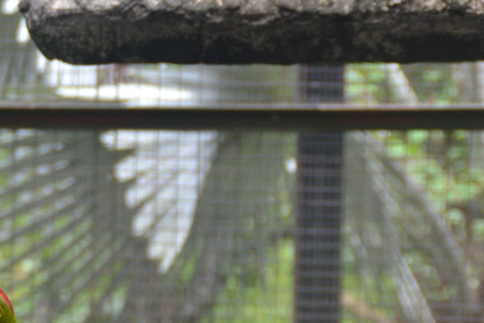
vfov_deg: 6.6
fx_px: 2770
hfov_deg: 9.9
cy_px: 366
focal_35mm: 206
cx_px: 67
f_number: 5
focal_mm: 56
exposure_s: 1/125
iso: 900
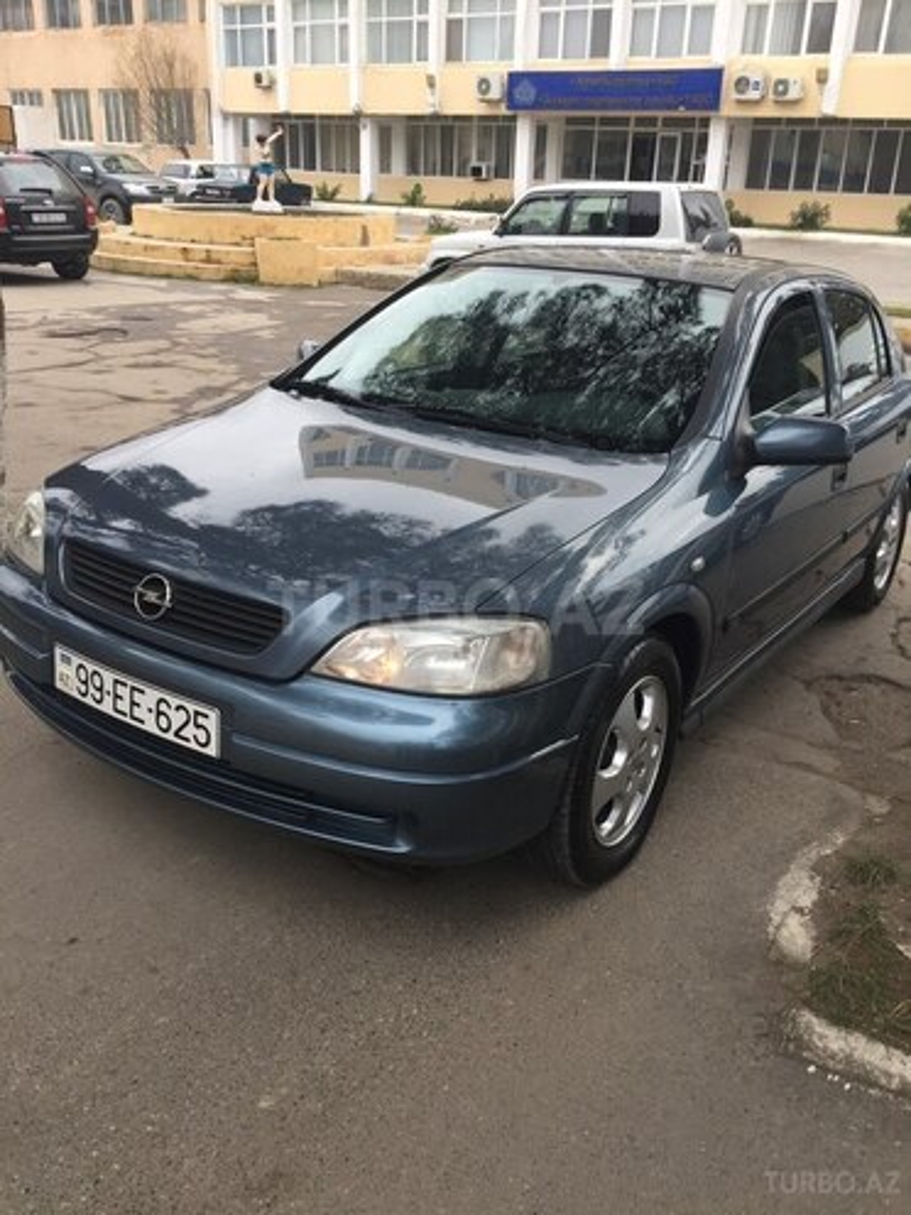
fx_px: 1018
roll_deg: -0.4
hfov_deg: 48.2
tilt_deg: -21.5
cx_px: 456
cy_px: 608
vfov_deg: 61.7
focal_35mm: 29
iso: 32
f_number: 2.2
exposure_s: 1/100
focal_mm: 4.15
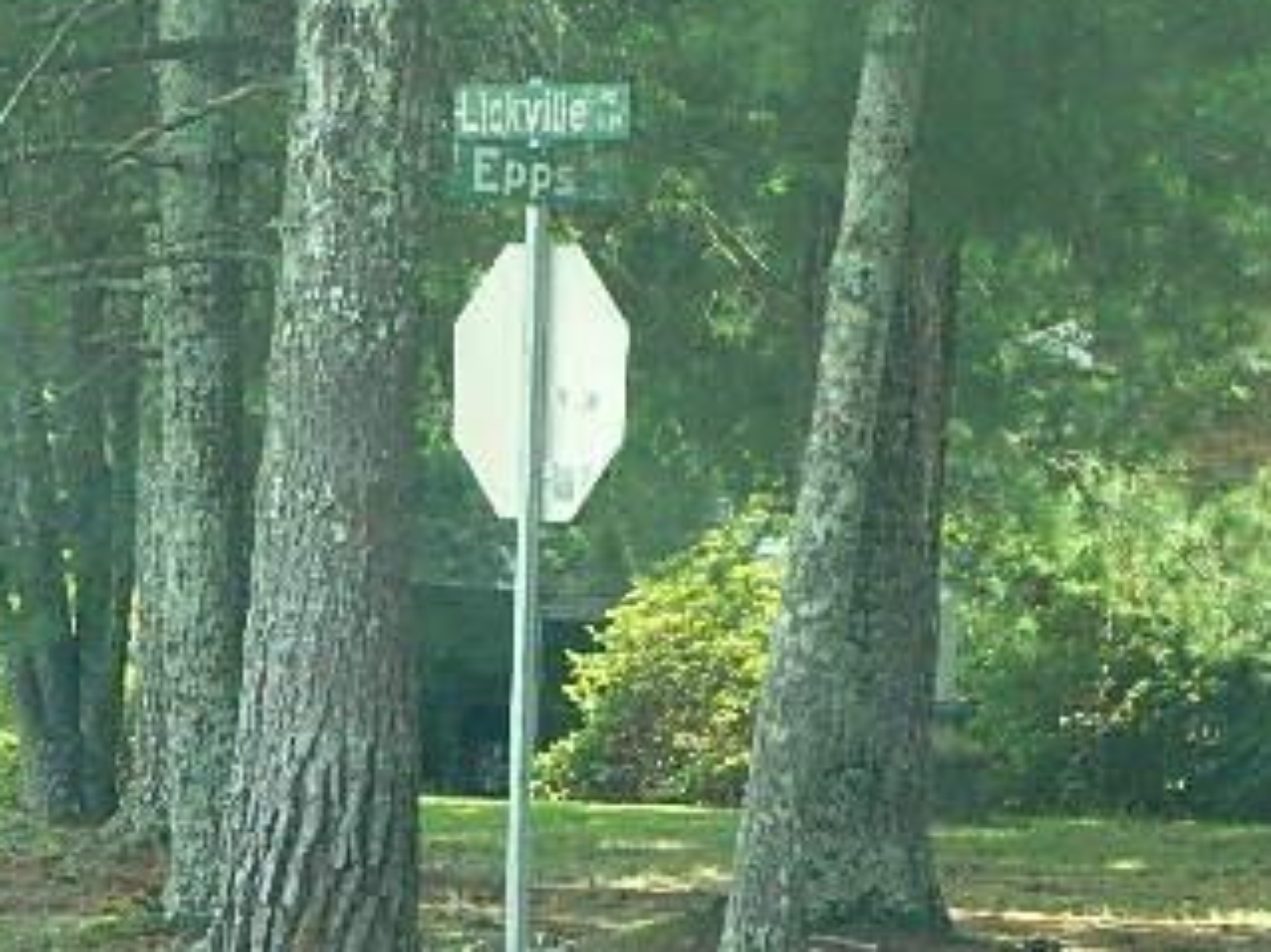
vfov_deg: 5.7
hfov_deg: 7.6
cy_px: 195
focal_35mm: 259
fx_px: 9506
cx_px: 526
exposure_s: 1/320
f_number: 4.7
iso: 400
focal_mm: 23.2
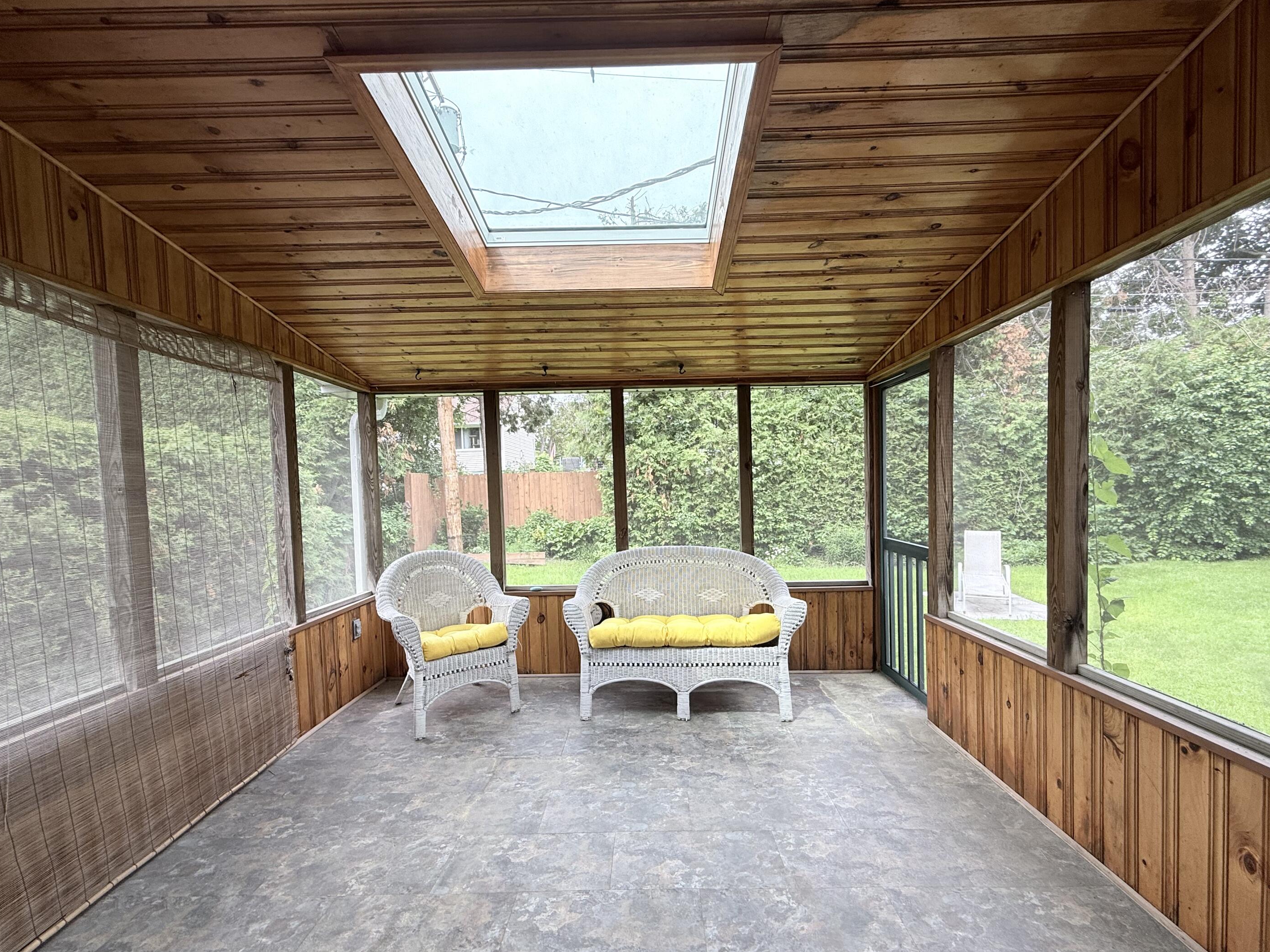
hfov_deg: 98.2
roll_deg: +1.6
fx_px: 550
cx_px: 646
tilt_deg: -1.8
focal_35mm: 15
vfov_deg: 81.6
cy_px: 509
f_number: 2.2
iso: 50
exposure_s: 1/157
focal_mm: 2.22
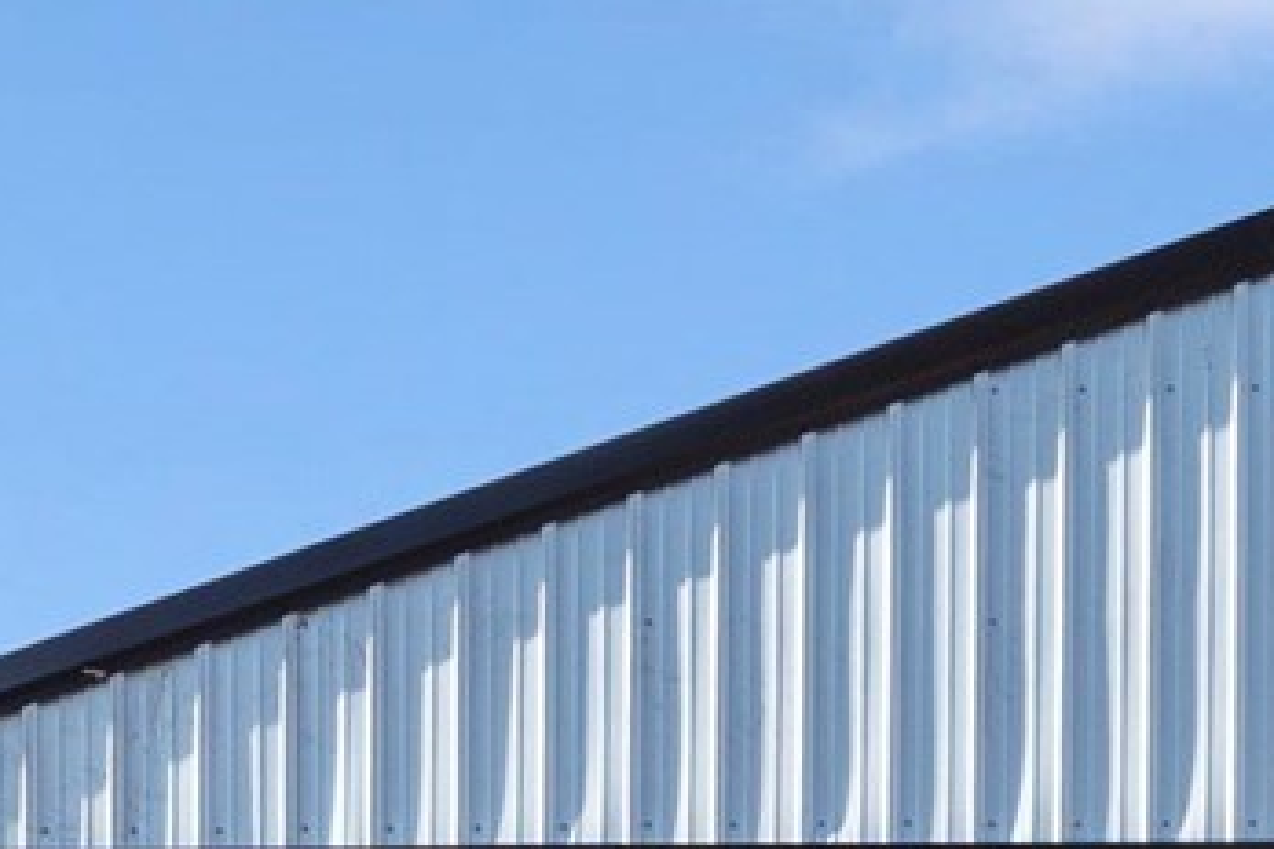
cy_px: 1597
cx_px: 2943
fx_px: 4285
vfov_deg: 10.5
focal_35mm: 121
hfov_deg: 13.2
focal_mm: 20.7
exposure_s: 1/640
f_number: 8
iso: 125
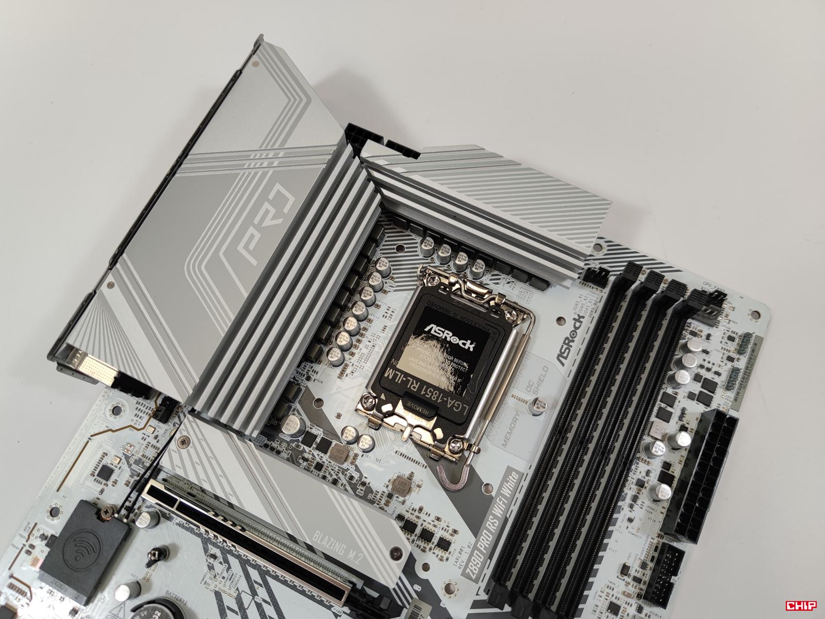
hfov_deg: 69.4
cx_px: 412
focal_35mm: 25
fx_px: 596
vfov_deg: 54.9
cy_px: 310
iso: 59
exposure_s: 1/100
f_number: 1.85
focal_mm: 6.78
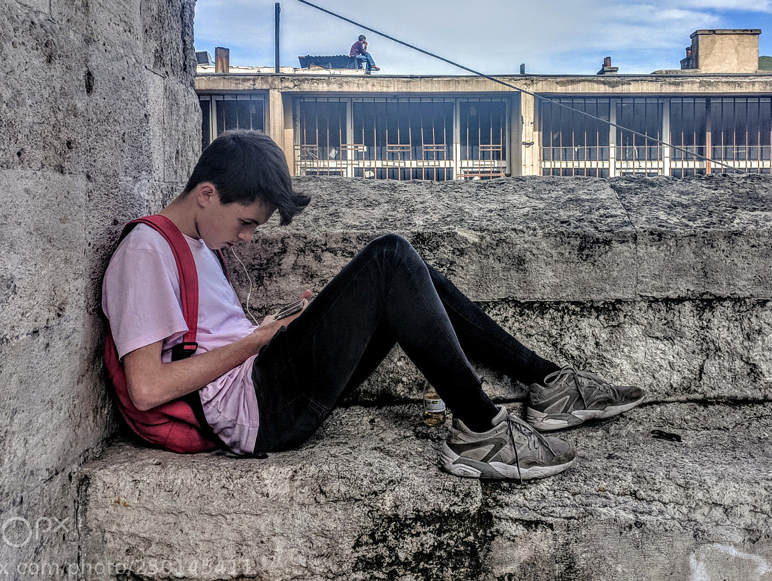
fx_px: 804
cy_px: 218
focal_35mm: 36
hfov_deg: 51.2
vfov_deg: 39.5
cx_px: 437
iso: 69
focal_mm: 4.67
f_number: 2
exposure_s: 1/2326
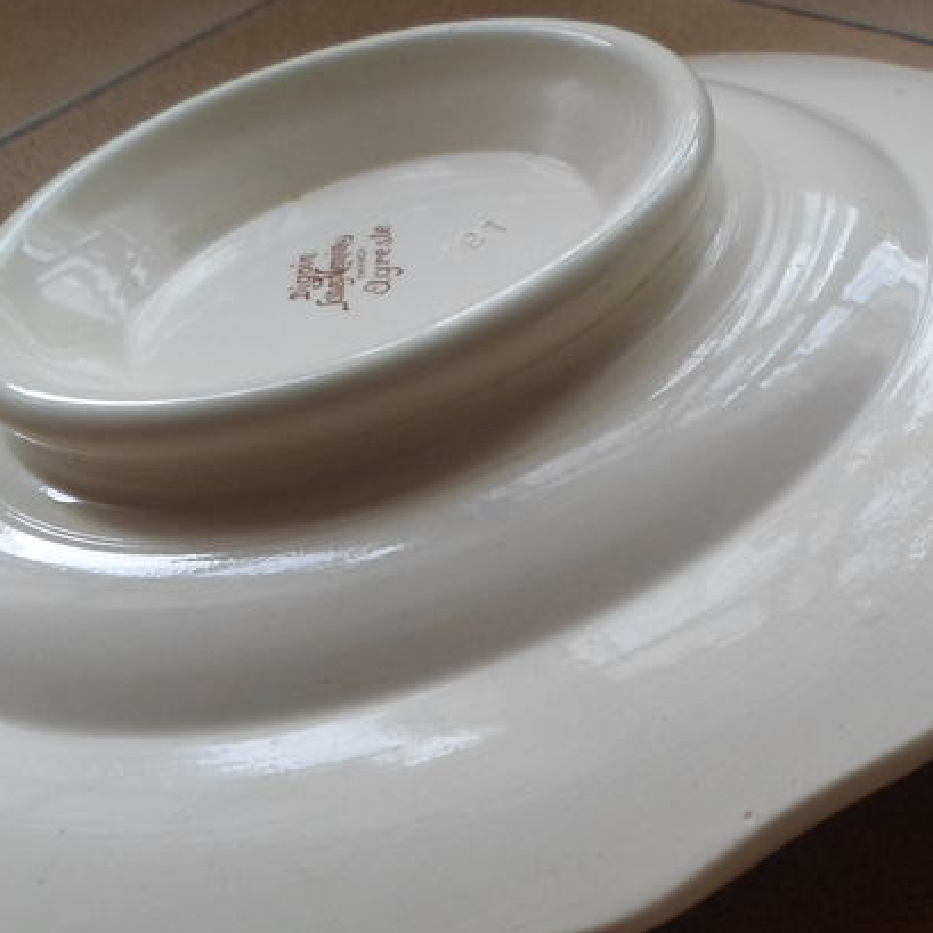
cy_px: 682
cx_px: 826
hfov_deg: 30.4
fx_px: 1647
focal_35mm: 54
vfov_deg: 31.2
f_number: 2.5
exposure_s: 1/90
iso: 80
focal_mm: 4.5
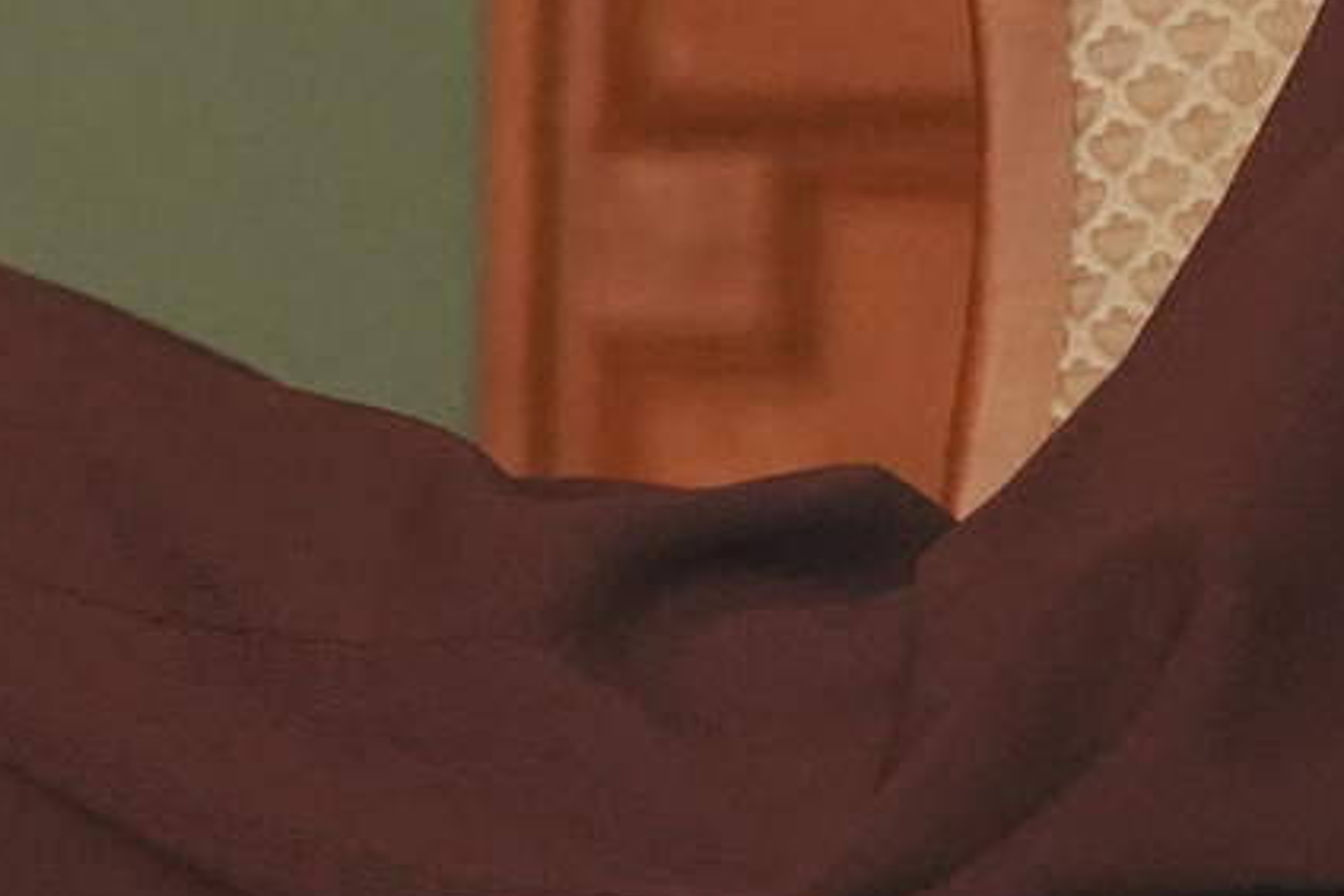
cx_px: 35
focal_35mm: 235
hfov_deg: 8.7
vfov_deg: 5.8
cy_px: 831
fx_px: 8789
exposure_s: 1/160
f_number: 2.8
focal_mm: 38.9
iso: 5000
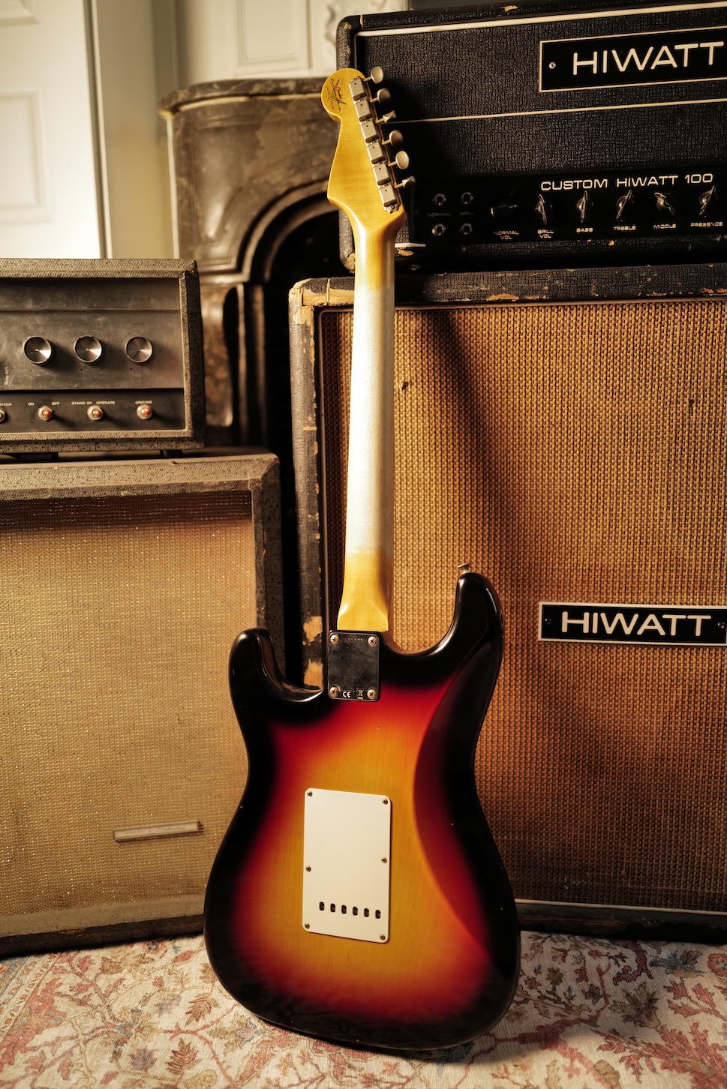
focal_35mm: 28
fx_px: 847
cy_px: 544
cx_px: 364
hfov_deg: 46.4
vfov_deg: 65.5
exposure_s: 1/250
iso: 800
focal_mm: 28
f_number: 1.7
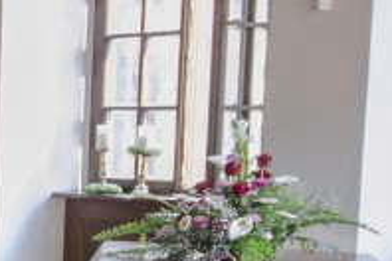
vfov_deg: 13.9
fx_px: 1067
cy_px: 202
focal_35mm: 98
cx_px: -469
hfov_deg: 15.2
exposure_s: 1/4
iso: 320
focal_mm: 10
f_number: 8
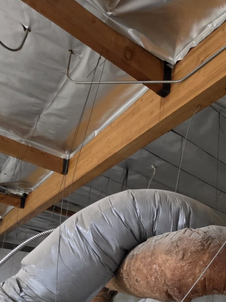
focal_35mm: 32
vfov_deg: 51.7
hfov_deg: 38.5
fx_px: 279
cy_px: 258
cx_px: 232
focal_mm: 2.2
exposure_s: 1/40
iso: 1000
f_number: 1.9
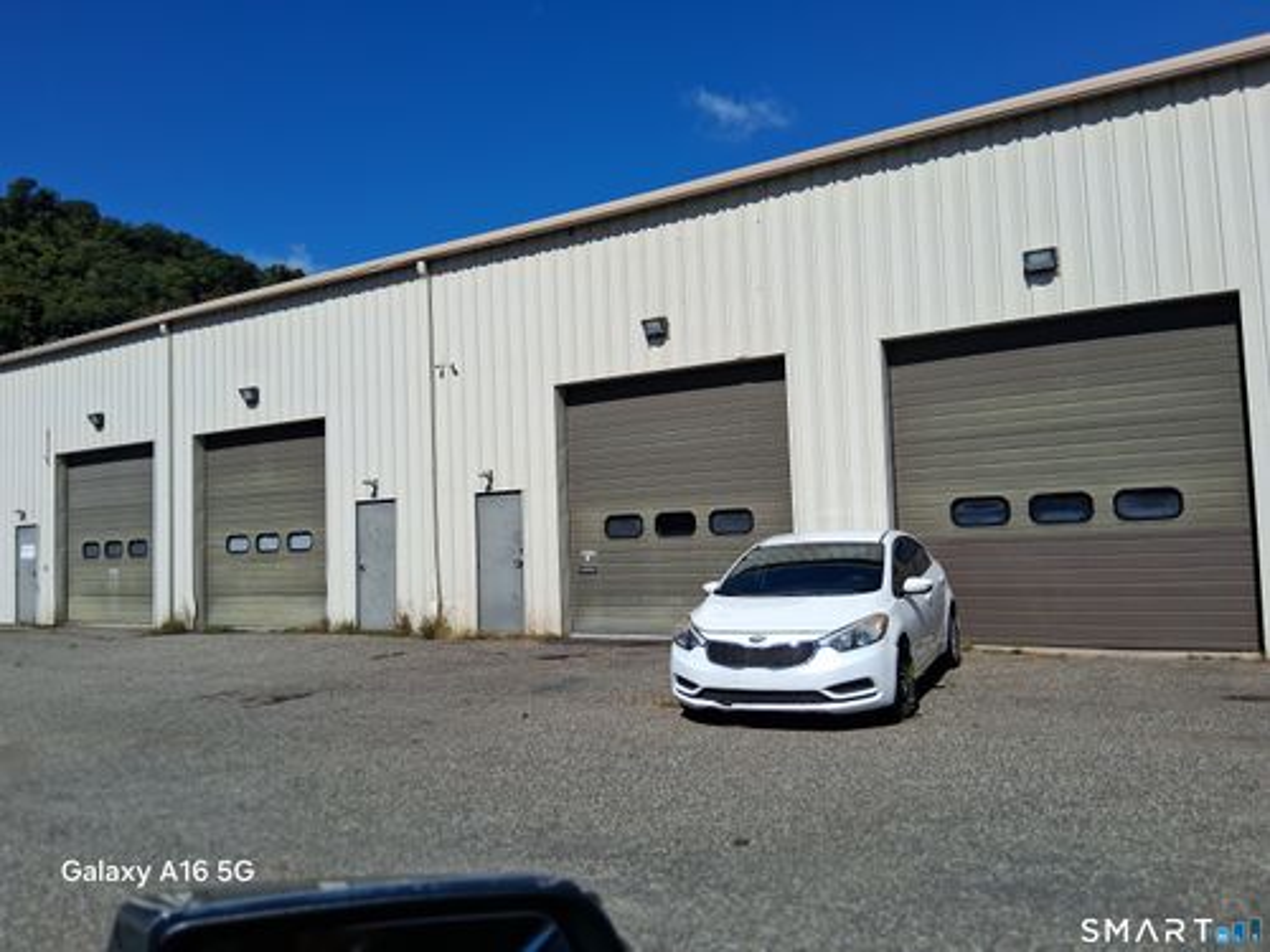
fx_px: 954
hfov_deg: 67.3
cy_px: 476
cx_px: 635
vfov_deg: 53.1
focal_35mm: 26
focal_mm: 3.98
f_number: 1.8
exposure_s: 1/962
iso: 25
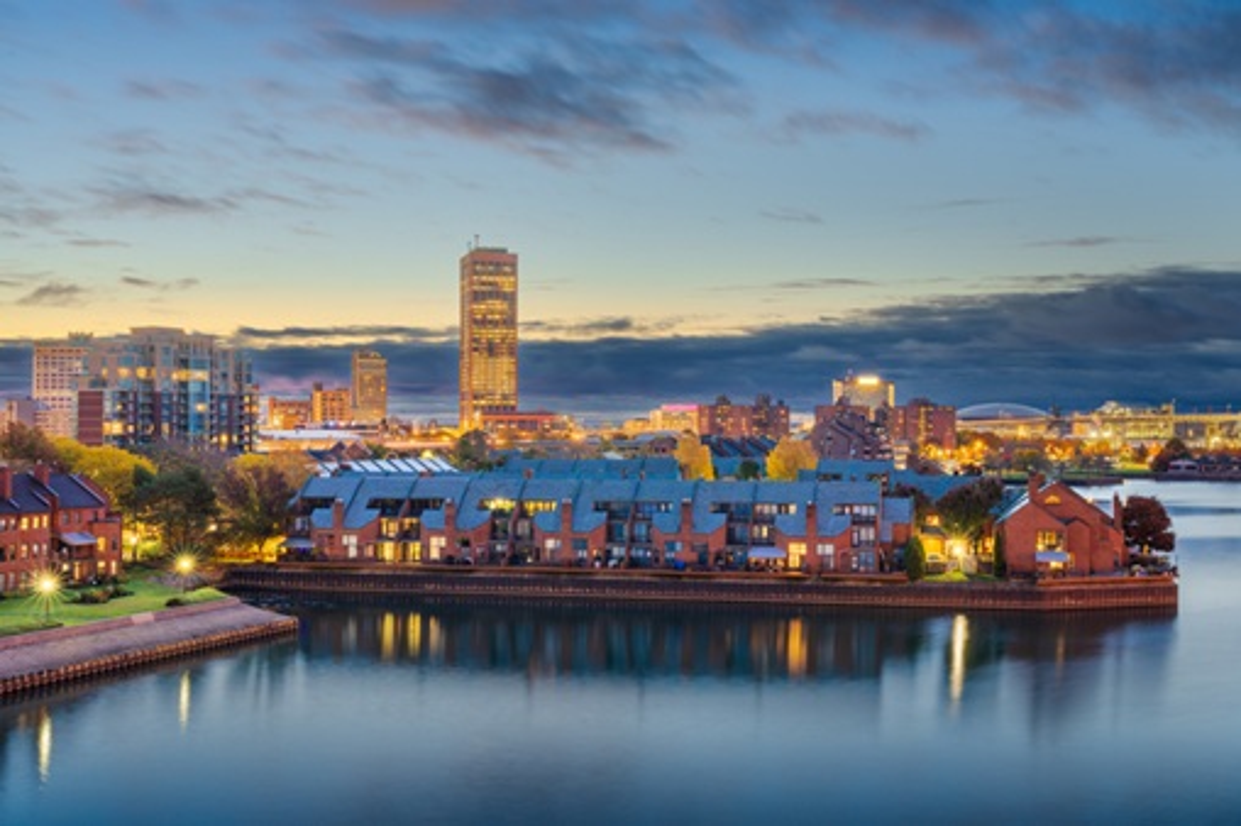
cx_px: 620
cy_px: 413
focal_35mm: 38
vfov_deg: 35.0
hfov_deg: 50.7
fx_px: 1309
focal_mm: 38
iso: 100
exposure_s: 30
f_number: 11
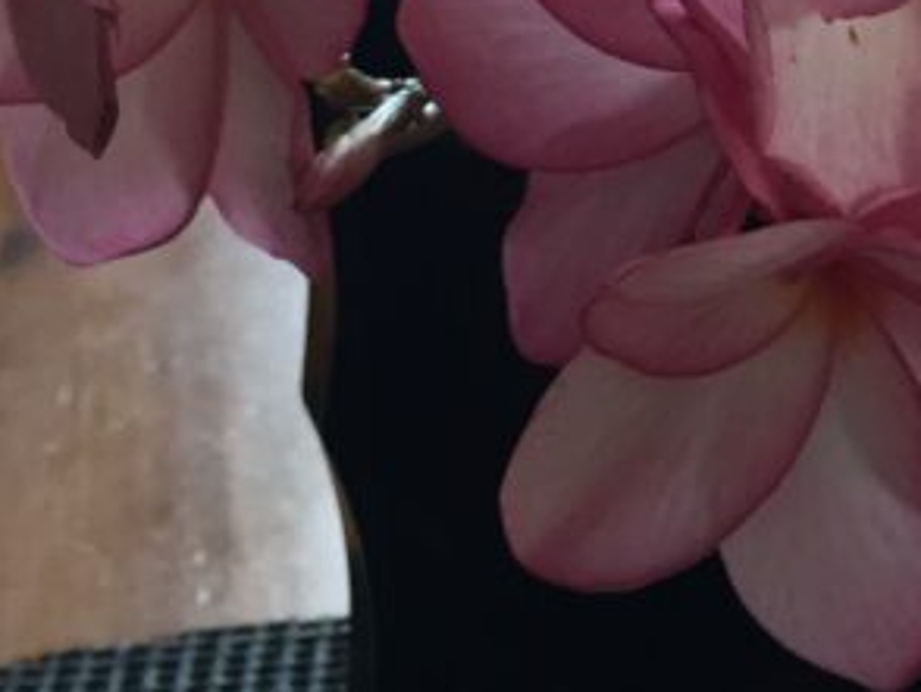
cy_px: -241
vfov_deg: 14.0
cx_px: 846
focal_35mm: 101
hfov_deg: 19.1
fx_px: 2689
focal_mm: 4.15
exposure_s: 1/30
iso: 100
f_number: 2.2
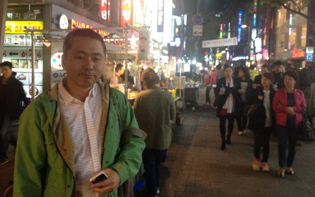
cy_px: 82
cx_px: 161
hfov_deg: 51.5
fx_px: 326
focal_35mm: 38
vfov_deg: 33.5
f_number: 2.4
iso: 80
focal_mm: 4.28
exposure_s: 1/20
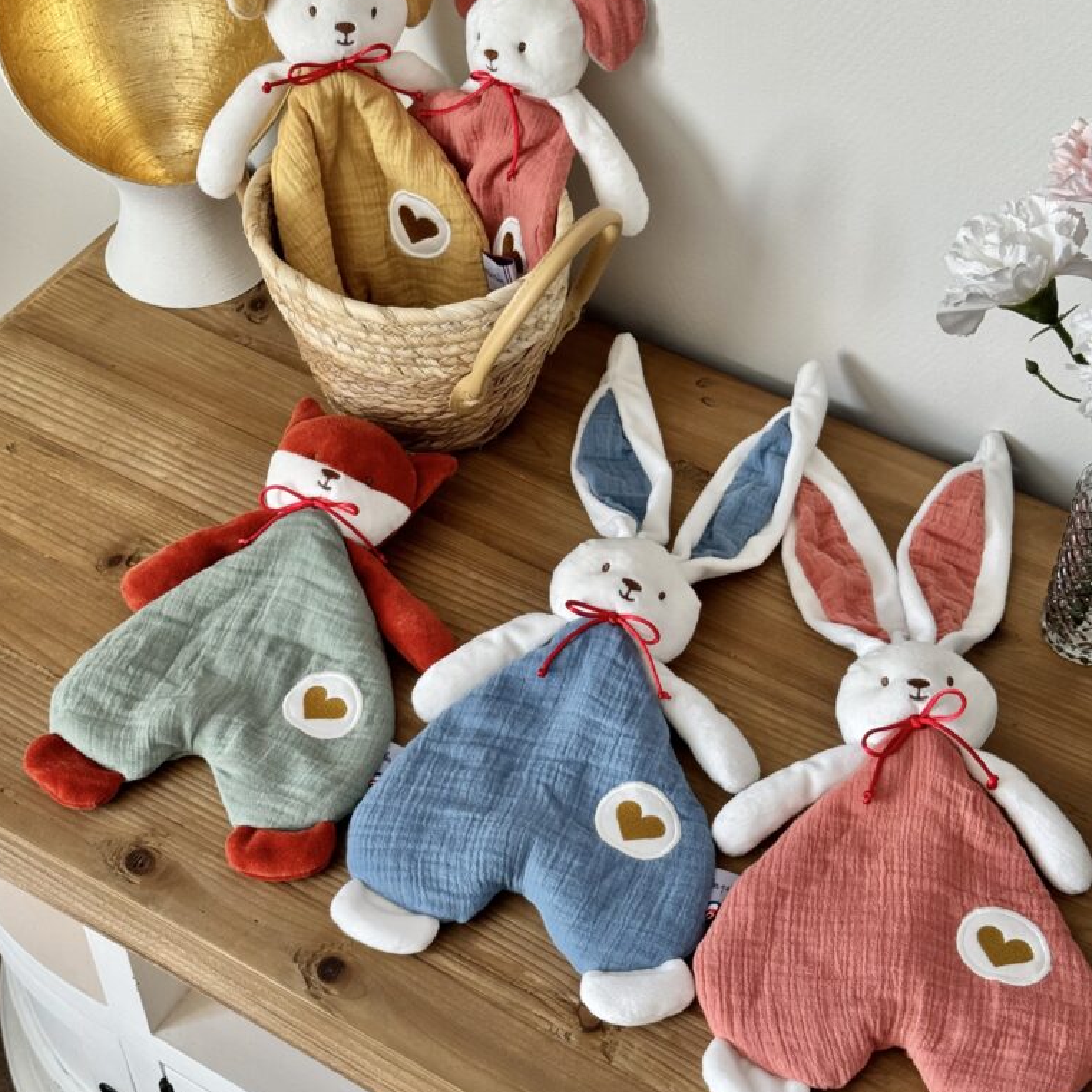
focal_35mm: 57
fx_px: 2034
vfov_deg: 30.0
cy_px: 598
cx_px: 543
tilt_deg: -49.3
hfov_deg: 30.0
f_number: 1.78
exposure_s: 1/96
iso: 100
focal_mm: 6.76
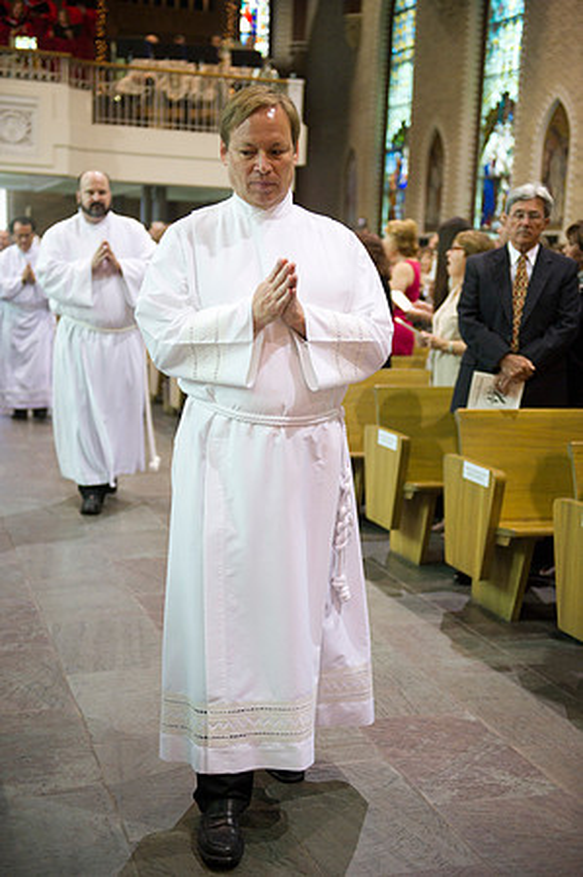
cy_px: 438
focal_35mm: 50
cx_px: 292
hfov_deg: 26.9
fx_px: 1217
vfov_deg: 39.6
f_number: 2.8
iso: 2000
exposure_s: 1/200
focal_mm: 50
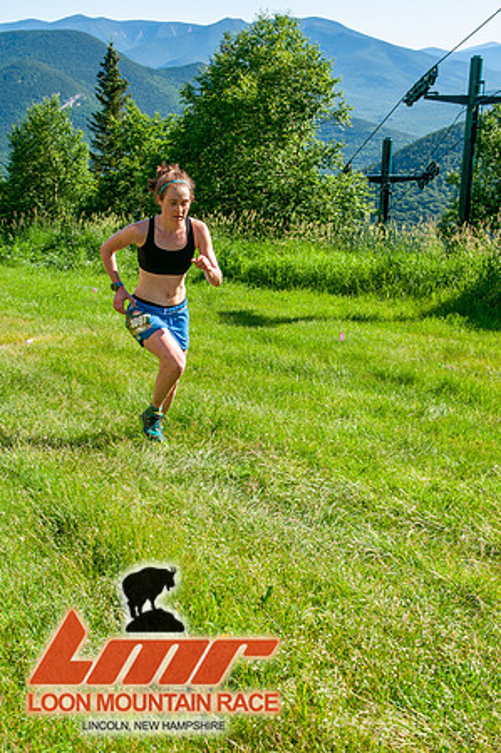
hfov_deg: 26.4
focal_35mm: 51
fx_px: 1067
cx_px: 250
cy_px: 376
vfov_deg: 38.9
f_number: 8
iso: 200
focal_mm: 34
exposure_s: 1/400
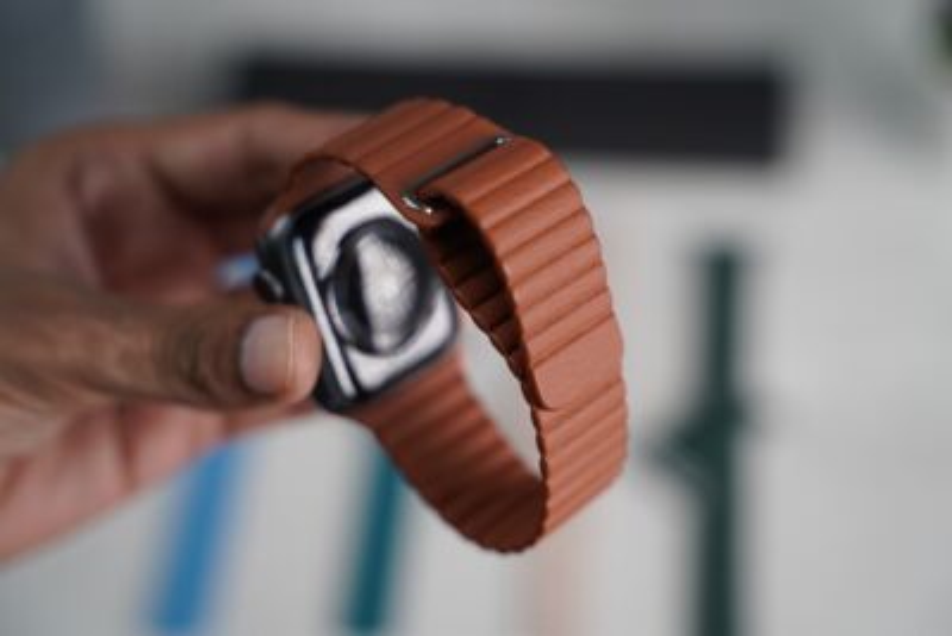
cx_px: 476
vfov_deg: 21.3
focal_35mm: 64
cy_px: 318
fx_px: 1693
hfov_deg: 31.4
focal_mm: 64
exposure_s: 1/125
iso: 1250
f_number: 3.5
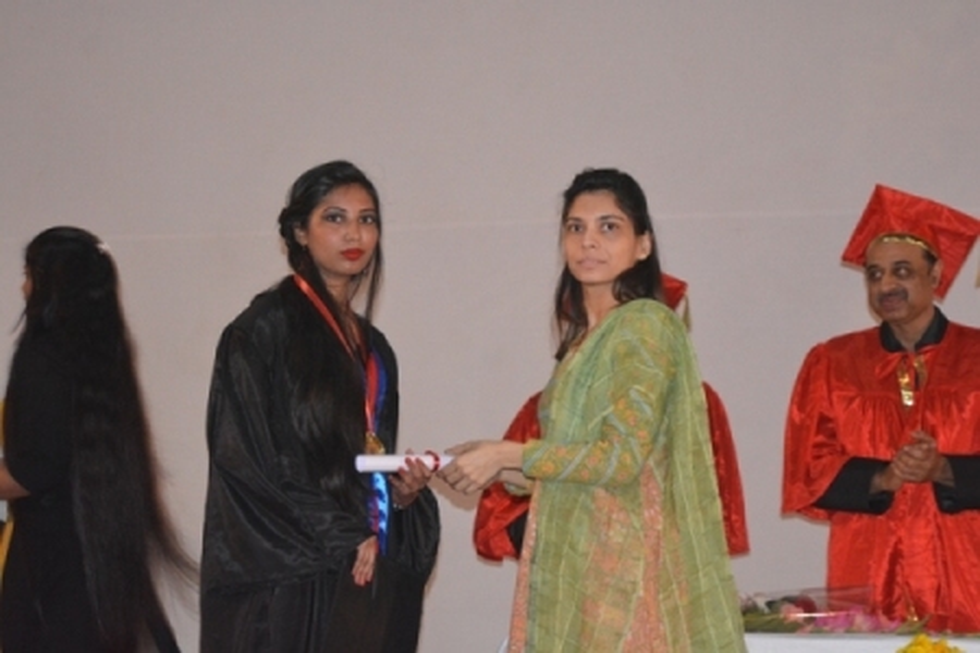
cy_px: 326
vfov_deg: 16.6
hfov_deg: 24.6
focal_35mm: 82
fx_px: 2246
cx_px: 490
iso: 3200
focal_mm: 55
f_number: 5.6
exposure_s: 1/60
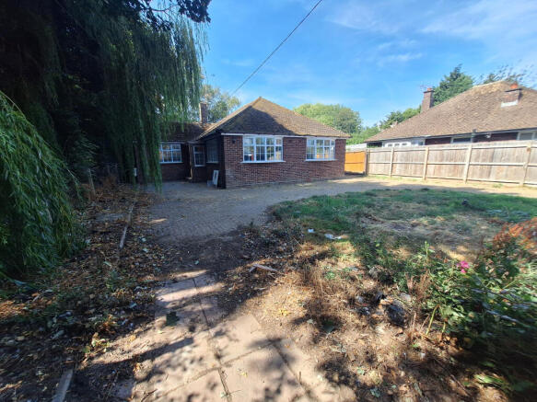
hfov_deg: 106.2
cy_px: 201
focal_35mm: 13
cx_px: 268
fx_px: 202
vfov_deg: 89.9
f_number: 2.2
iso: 40
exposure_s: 1/822
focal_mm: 1.74
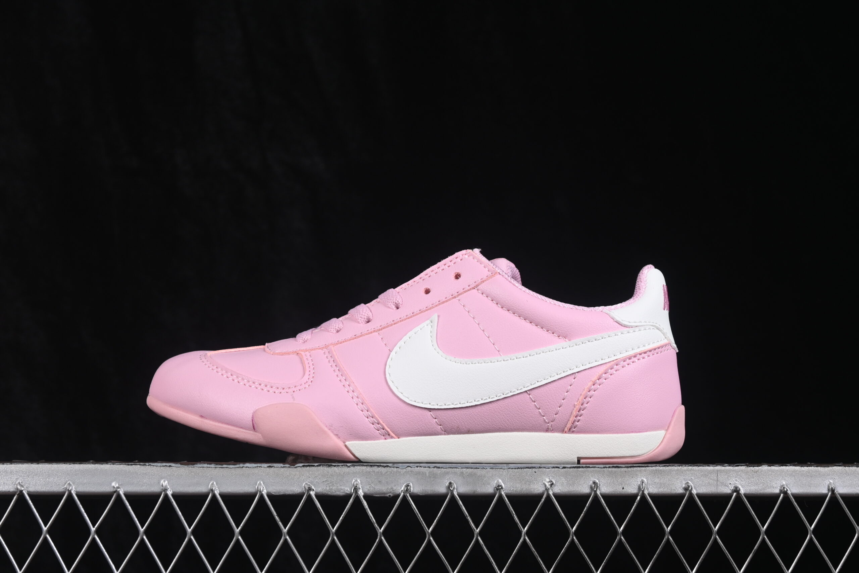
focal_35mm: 75
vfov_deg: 18.2
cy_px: 286
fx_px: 1790
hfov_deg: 27.0
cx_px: 430
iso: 160
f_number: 8
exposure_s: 1/80
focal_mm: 50
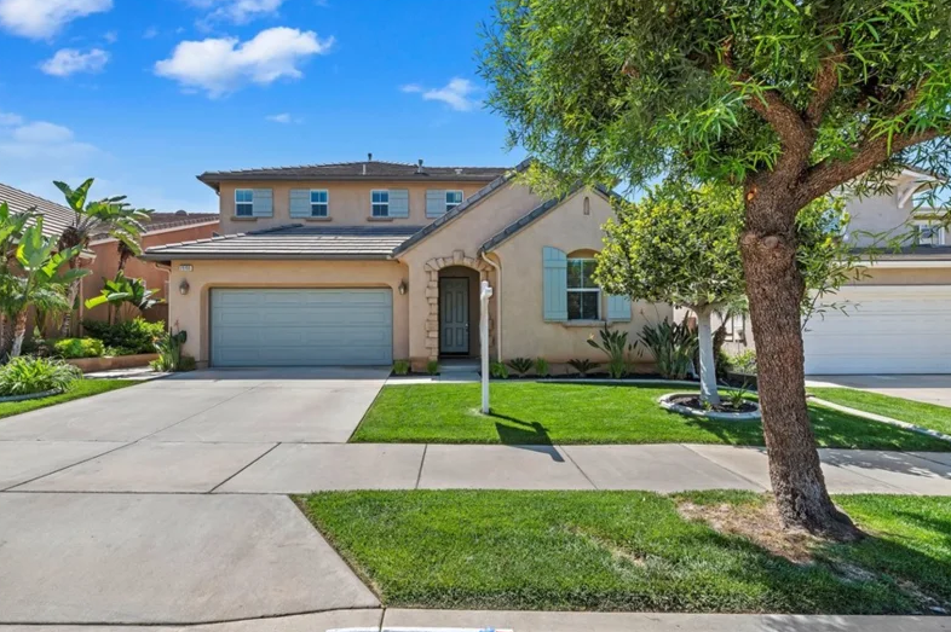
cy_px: 325
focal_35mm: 15
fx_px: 396
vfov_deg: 77.2
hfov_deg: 100.3
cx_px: 453
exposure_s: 1/250
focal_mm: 14
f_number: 18
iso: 500
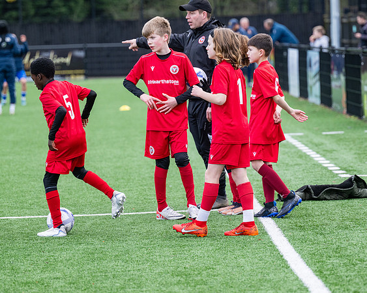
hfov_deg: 9.7
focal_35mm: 200
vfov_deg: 7.7
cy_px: 148
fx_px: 2167
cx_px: 225
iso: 800
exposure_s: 1/1250
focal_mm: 170
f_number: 4
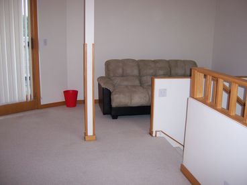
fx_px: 257
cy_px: 92
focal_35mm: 36
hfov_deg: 51.4
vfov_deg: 39.7
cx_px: 124
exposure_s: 1/60
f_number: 2.8
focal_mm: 6
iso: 125
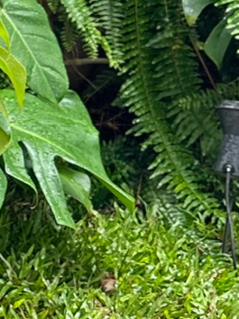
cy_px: -59
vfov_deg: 13.8
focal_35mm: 139
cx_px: -334
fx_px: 1281
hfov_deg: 9.5
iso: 125
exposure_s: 1/120
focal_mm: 6.86
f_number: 1.8
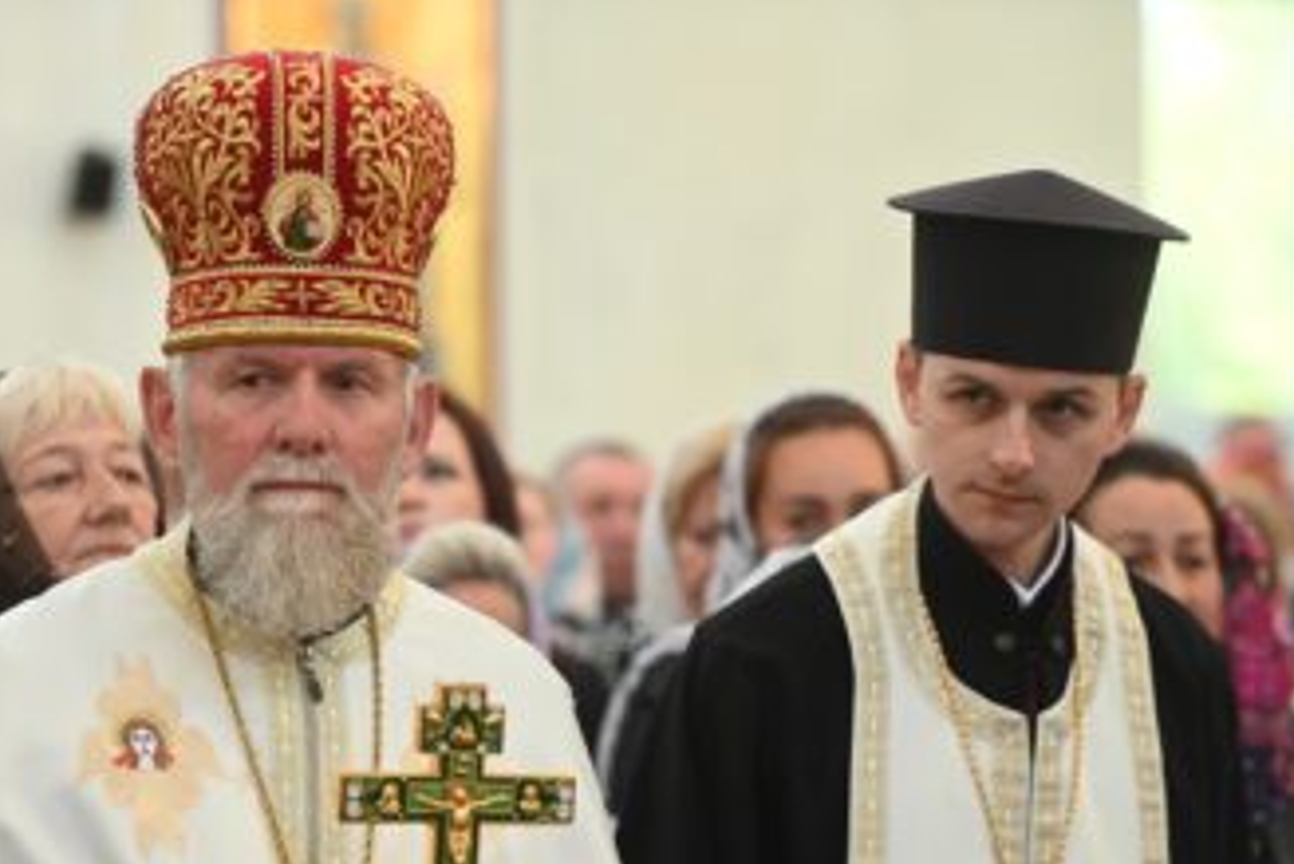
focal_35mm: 151
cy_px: 580
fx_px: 5430
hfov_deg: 13.6
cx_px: 533
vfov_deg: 9.1
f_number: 2.8
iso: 2500
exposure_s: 1/640
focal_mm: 110
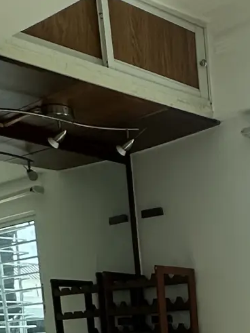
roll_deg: +0.3
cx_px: 378
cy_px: 496
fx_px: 703
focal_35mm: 73
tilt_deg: -11.6
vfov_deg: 22.2
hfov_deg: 17.9
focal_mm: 2.22
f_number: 2.2
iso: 40
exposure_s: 1/643
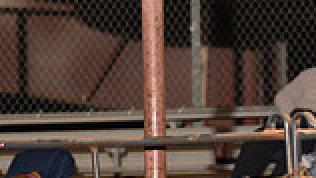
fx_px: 7736
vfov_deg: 1.3
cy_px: 379
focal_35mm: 923
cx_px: 558
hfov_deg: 2.3
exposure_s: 1/250
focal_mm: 240
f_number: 5.6
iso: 1000
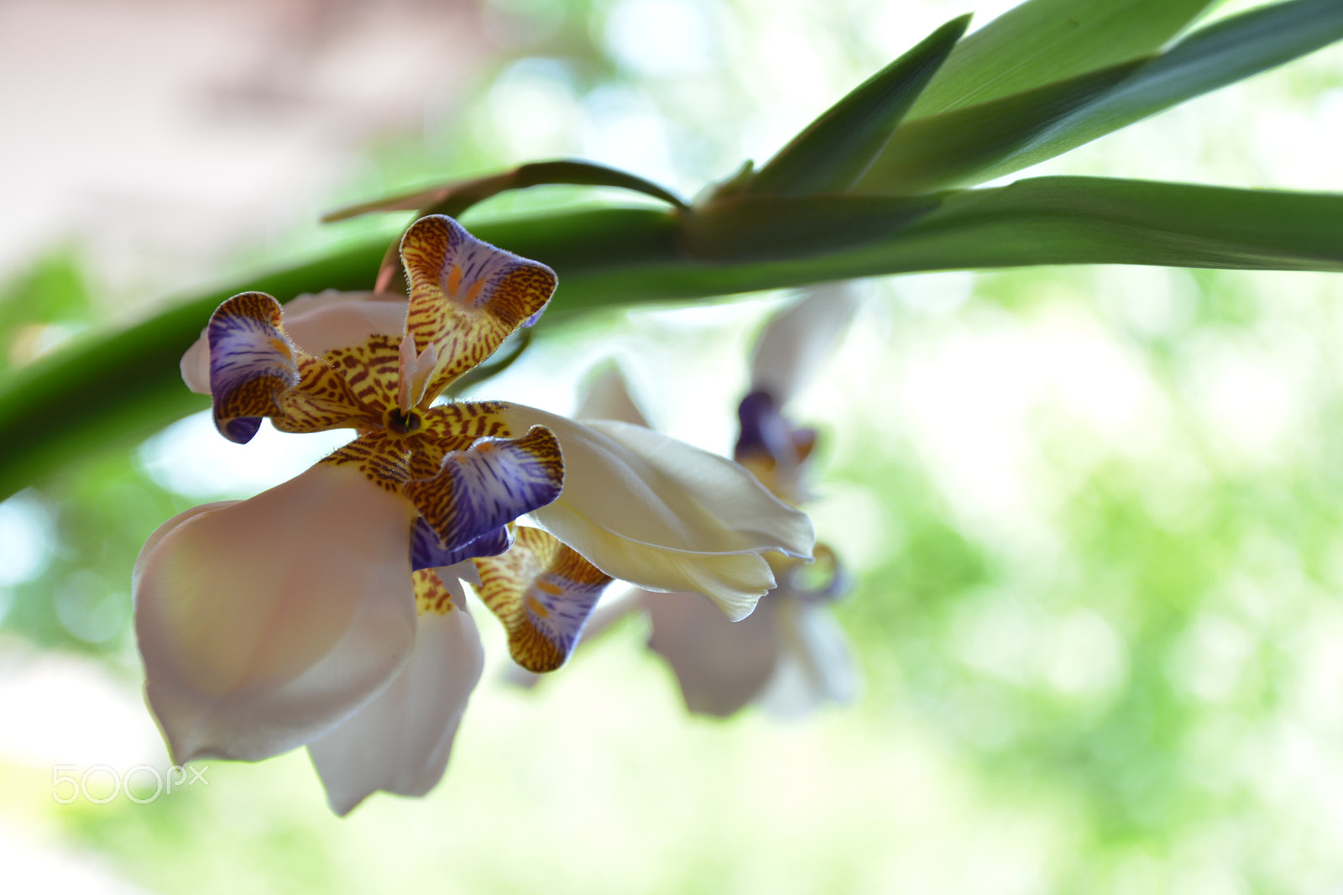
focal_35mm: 93
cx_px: 672
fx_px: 3468
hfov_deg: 21.9
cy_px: 448
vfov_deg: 14.7
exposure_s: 1/20
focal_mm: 62
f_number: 5.3
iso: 100
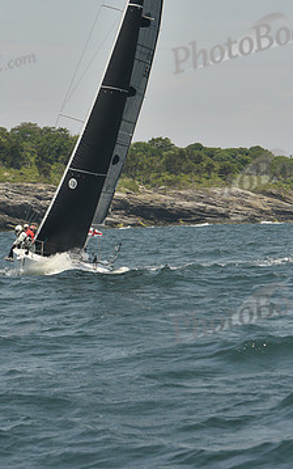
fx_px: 2004
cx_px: 104
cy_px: 127
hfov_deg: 8.4
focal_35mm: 157
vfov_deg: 13.3
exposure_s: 1/640
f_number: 6.3
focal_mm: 95
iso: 250
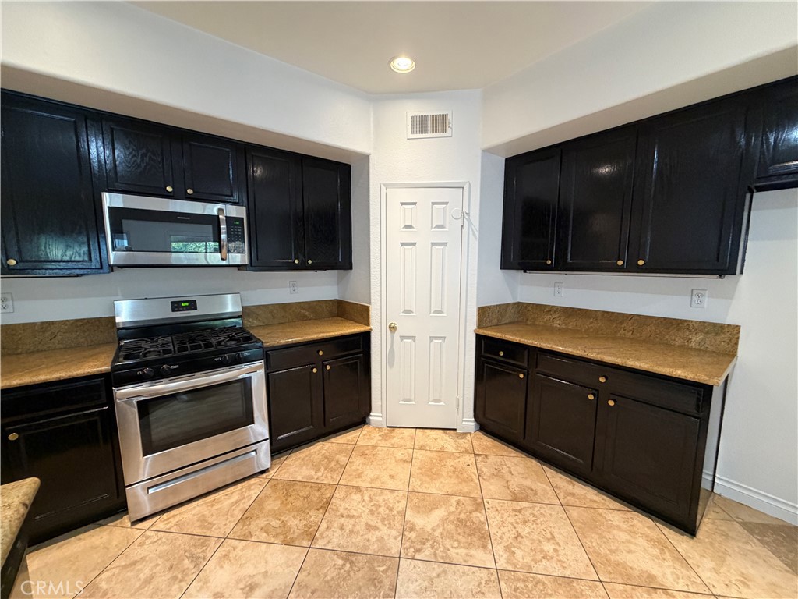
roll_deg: -0.5
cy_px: 300
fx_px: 323
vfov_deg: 85.7
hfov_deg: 102.1
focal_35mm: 14
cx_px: 399
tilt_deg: -8.8
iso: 400
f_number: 2.2
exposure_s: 1/60
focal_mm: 2.22
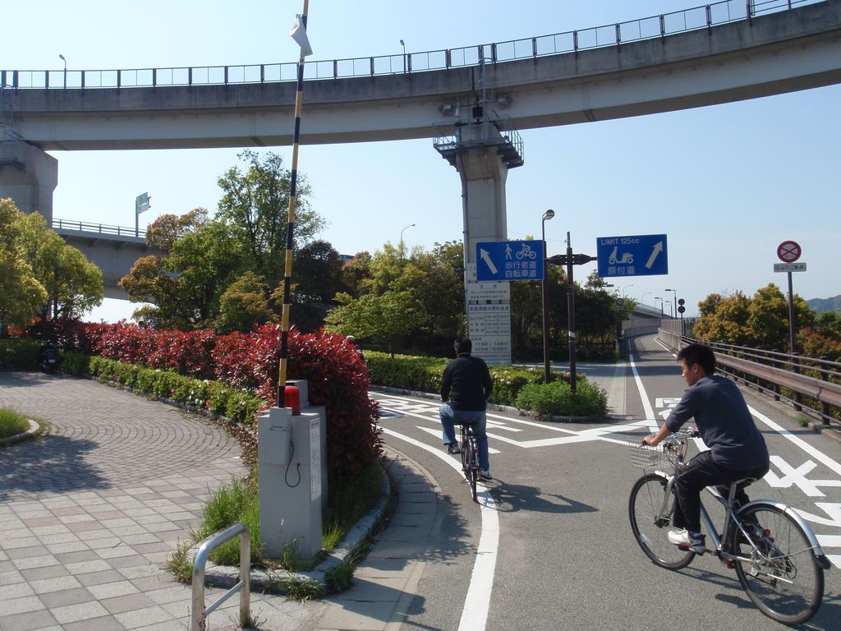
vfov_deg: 49.7
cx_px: 420
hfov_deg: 63.4
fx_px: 680
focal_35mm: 28
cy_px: 316
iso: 64
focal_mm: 5
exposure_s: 1/640
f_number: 4
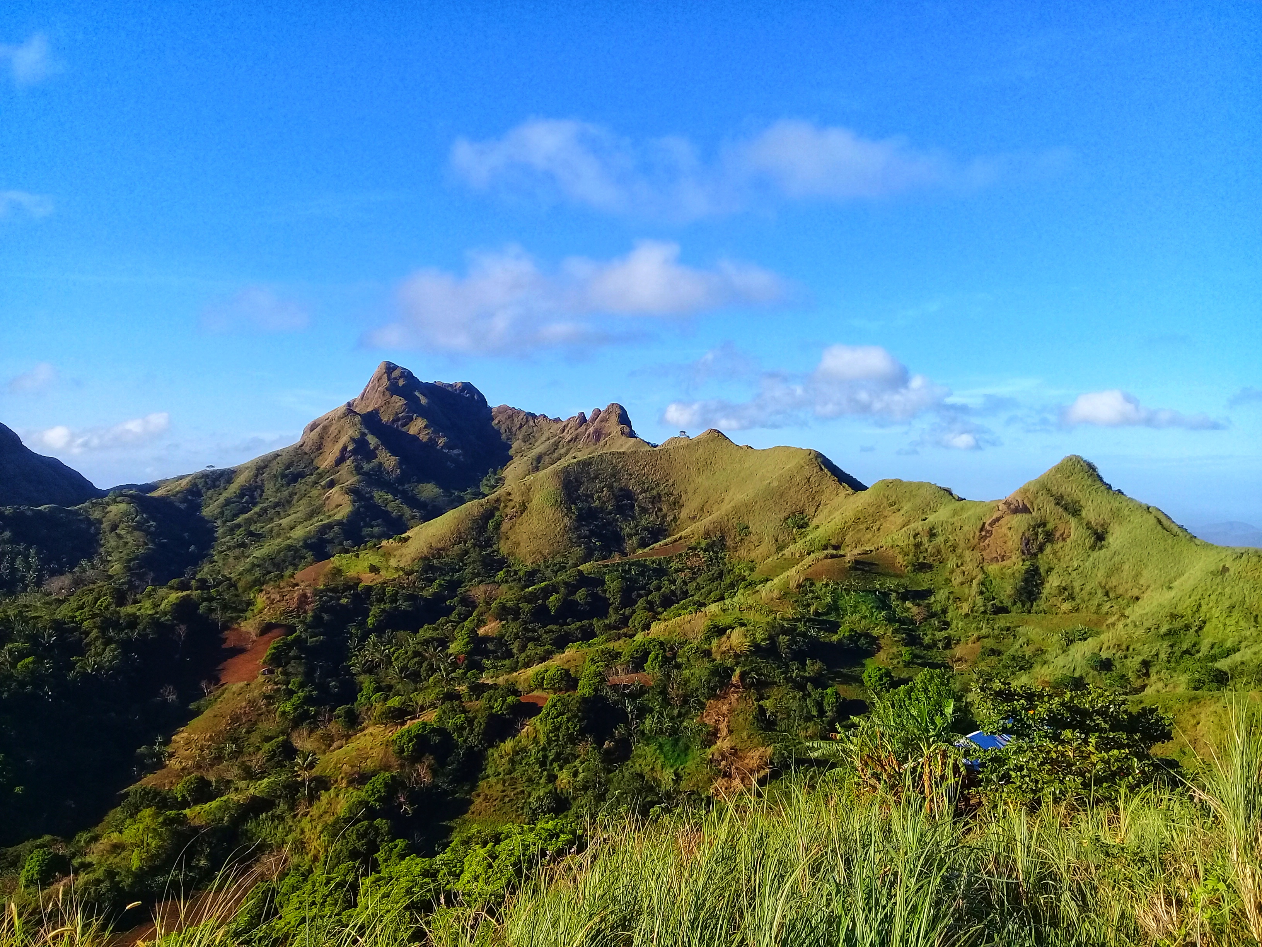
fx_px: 1130
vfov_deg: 45.4
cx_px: 631
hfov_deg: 58.4
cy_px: 474
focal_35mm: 31
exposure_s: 1/984
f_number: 2.2
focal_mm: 3.3
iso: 50
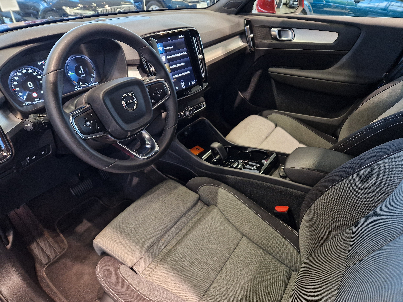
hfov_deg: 73.9
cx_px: 202
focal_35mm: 23
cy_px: 151
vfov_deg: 58.9
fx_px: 268
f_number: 1.8
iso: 250
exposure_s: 1/100
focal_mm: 5.4
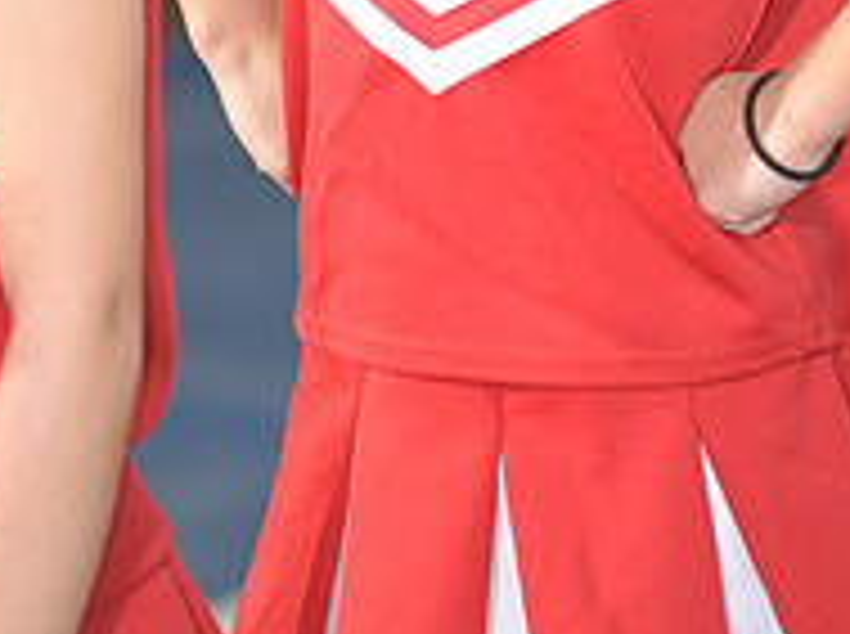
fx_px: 14484
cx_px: 513
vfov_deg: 2.5
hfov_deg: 3.4
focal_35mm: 591
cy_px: -436
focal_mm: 200
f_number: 2.8
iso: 500
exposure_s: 1/100
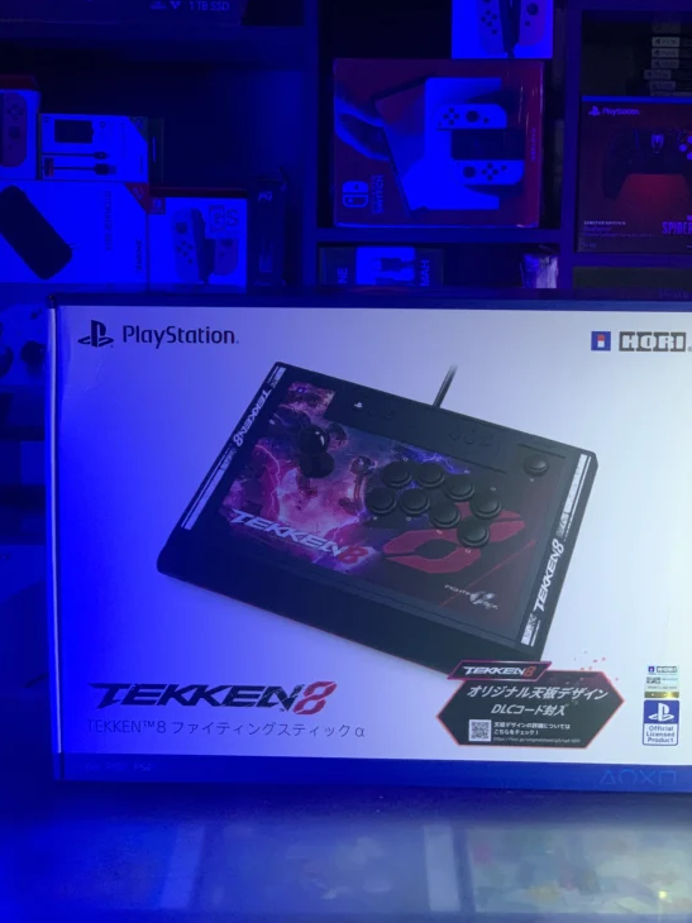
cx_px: 373
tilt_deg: -9.5
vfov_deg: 33.8
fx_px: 1520
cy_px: 450
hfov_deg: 25.6
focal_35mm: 57
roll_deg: -0.6
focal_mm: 6
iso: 320
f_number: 2.4
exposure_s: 1/50
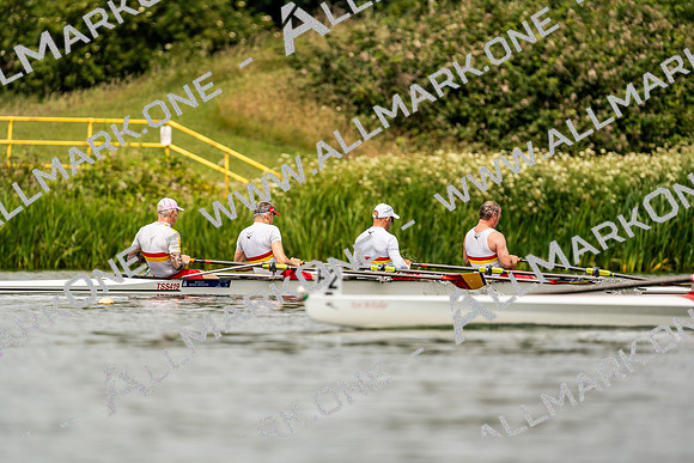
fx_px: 11569
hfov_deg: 3.4
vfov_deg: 2.3
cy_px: 232
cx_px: 347
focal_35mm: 600
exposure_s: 1/2000
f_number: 6.3
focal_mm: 600
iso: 200
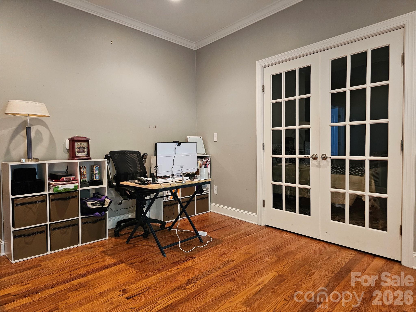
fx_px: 276
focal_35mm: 23
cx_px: 208
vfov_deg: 58.9
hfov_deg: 73.9
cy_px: 156
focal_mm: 6.3
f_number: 1.7
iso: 500
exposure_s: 1/40
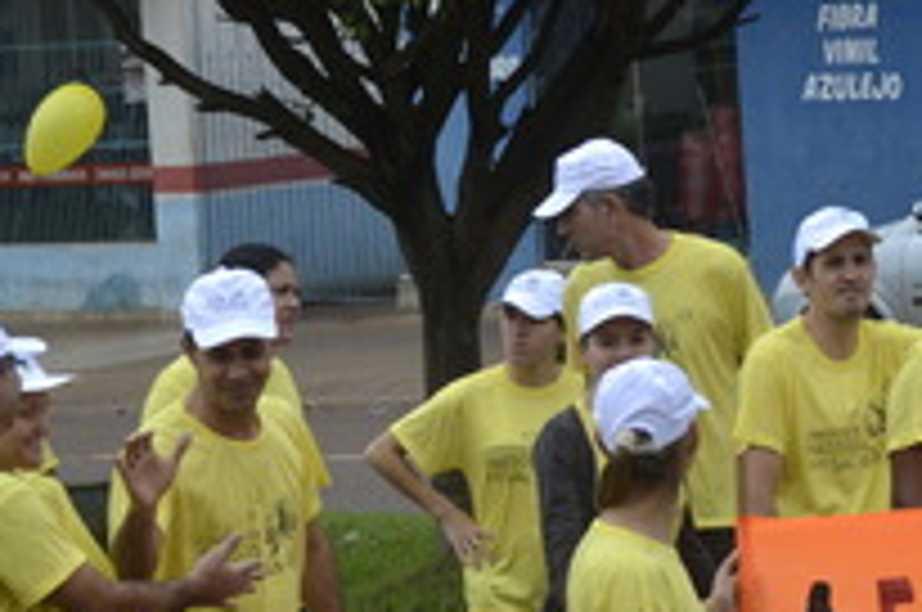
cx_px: 578
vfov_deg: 6.1
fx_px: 5753
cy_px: 594
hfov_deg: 9.2
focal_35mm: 225
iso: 400
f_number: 5
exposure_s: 1/400
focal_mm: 62
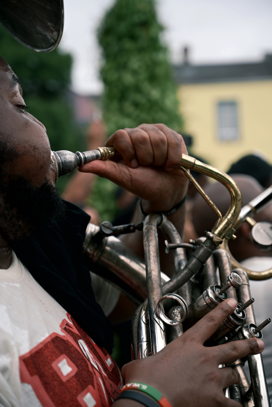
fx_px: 793
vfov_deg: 28.8
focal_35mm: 70
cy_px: 204
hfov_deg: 19.5
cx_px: 136
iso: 100
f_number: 4
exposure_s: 1/250
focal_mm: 70
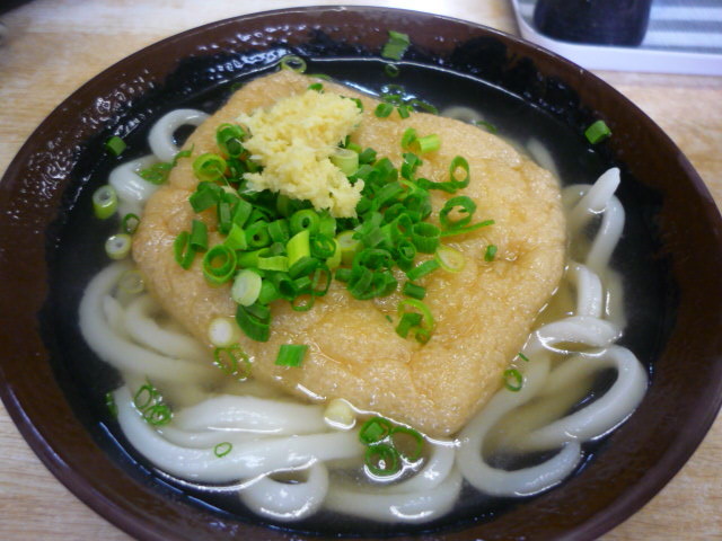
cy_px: 270
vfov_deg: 42.9
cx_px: 361
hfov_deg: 55.4
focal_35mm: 33
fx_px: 688
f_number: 2.8
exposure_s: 1/30
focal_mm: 5.5
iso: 250
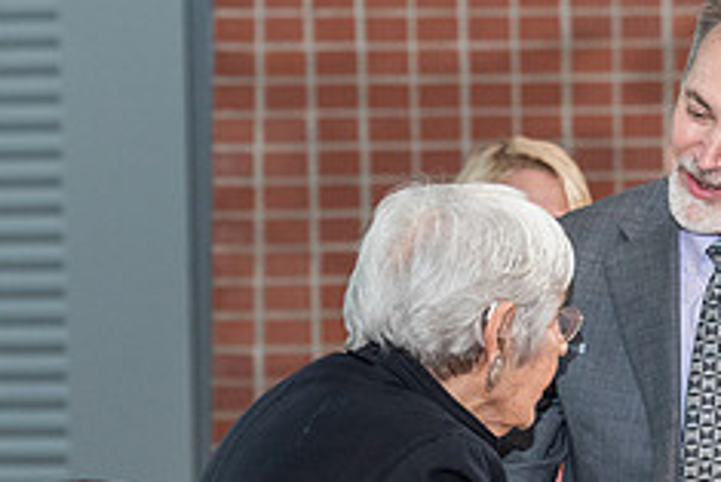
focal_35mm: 279
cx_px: 653
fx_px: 5591
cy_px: 333
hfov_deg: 7.4
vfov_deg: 4.9
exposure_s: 1/200
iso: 1250
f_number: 5
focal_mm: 105
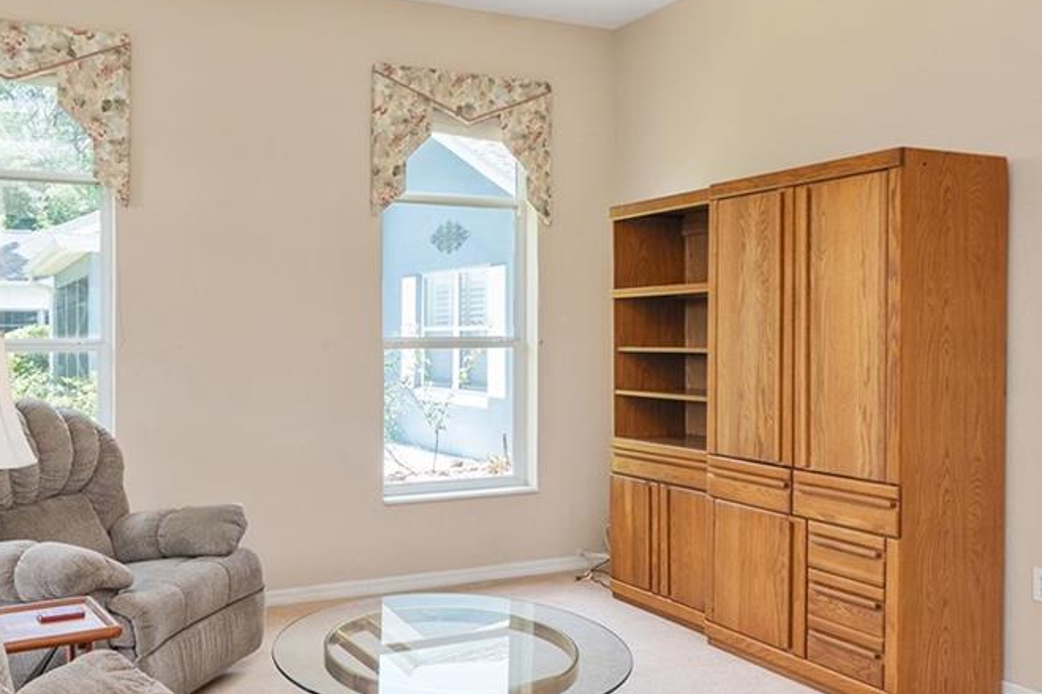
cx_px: 384
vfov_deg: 38.9
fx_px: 984
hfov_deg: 55.1
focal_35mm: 34
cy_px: 346
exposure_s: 1/10
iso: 400
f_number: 8
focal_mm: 14
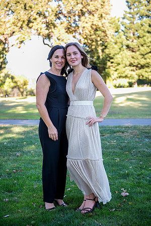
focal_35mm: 56
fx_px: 352
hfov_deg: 24.2
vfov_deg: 35.6
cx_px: 76
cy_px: 113
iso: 320
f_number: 2.8
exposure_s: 1/250
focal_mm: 56
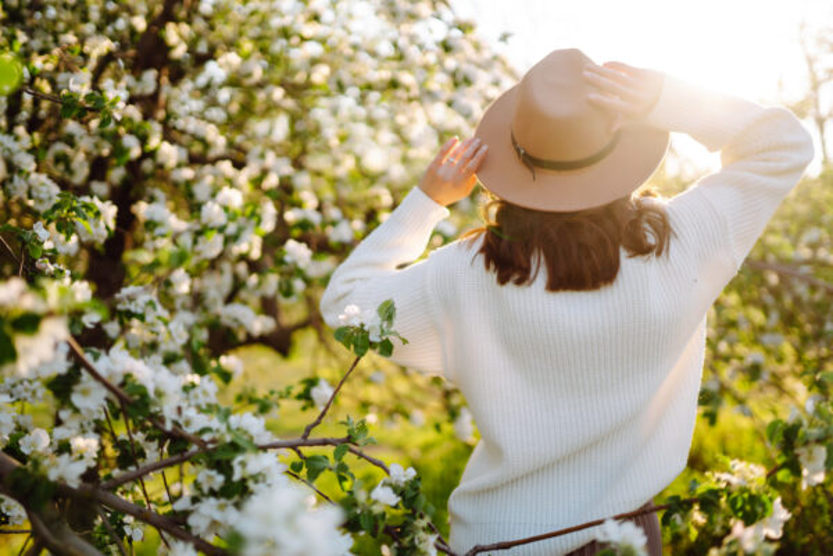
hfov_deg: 54.4
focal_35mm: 35
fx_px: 810
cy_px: 278
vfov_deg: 37.9
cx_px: 416
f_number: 1.4
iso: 160
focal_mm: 35
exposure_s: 1/2000
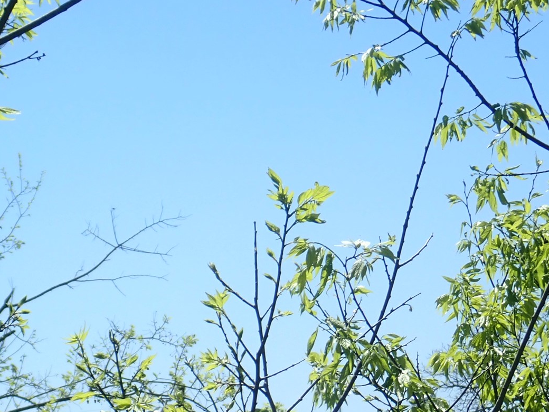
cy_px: 396
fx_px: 3124
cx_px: 302
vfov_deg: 7.5
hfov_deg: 10.0
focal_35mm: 197
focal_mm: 18
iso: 100
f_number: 6.3
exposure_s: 1/400
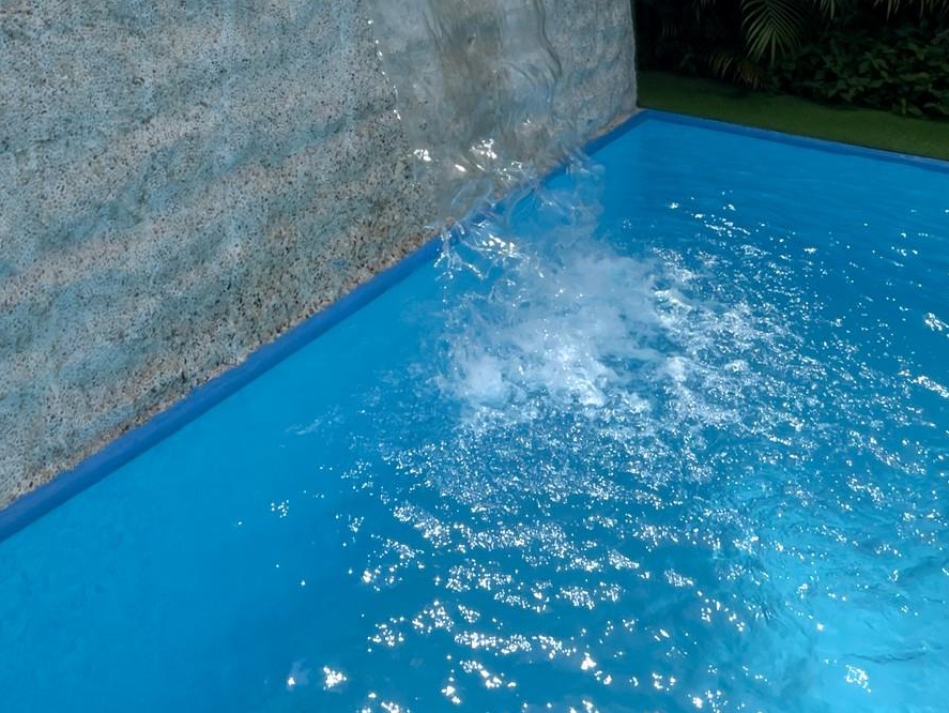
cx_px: 374
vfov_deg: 38.3
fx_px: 823
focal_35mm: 30
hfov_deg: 59.4
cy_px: -84
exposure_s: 1/1020
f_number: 2.4
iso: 25
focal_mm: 1.5
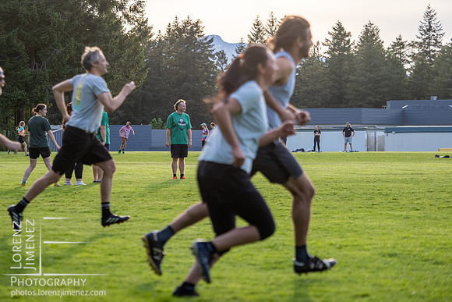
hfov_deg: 10.7
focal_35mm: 192
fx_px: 2415
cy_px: 137
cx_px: 227
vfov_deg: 7.1
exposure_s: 1/1000
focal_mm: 90
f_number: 2.8
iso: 320
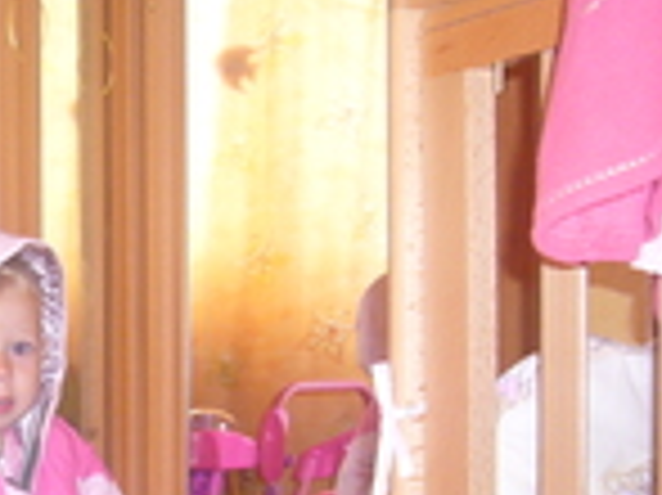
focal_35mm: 86
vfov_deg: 16.6
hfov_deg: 21.7
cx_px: -54
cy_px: 549
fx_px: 1643
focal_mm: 4.6
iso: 160
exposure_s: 1/30
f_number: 2.8
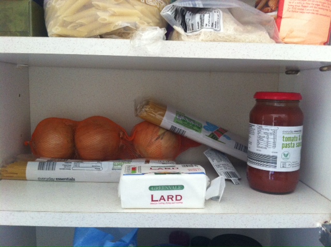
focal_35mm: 35
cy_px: 124
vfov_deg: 40.6
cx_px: 166
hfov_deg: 52.7
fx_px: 334
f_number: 2.8
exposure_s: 1/15
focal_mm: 3.85
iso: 200
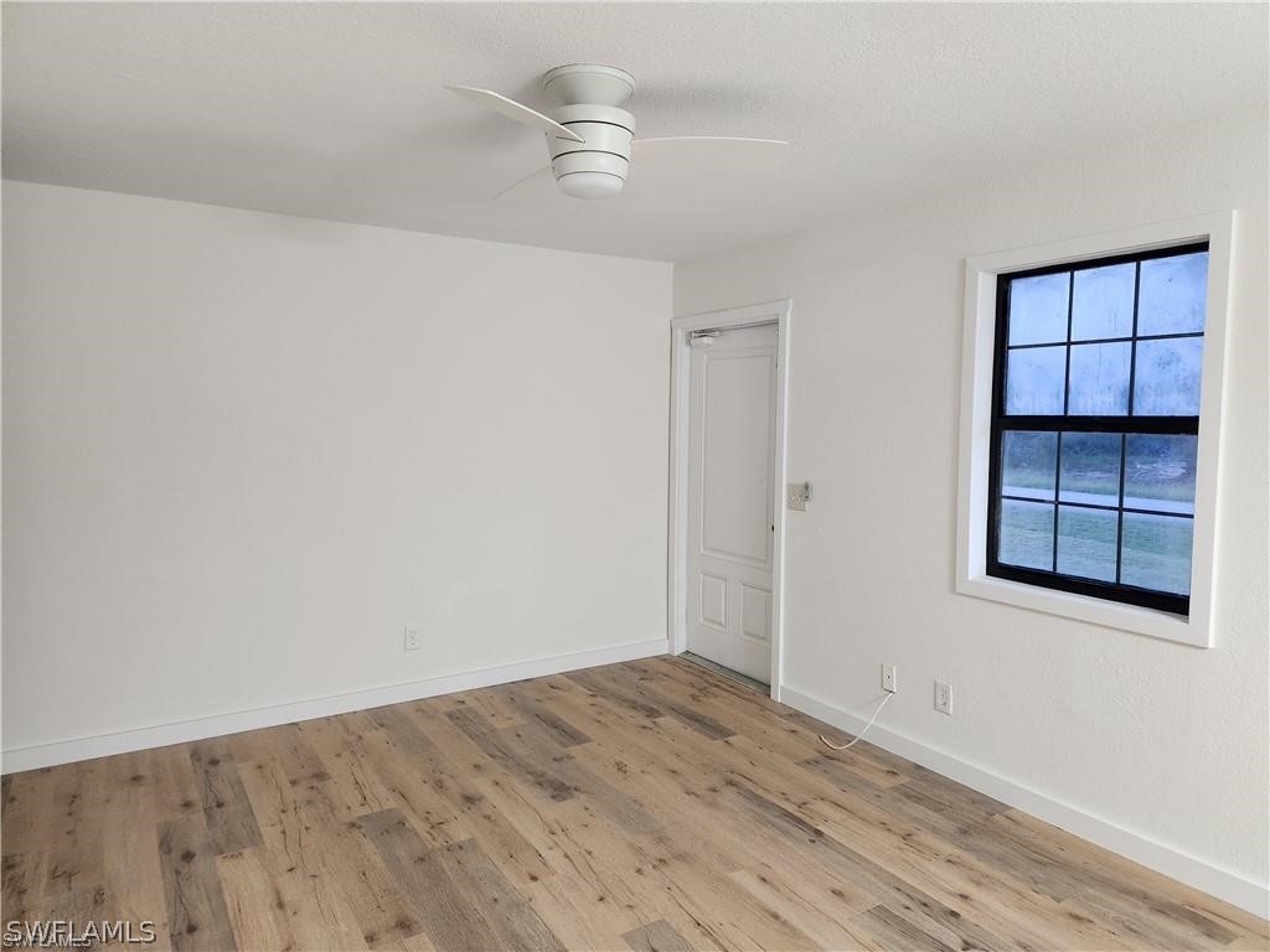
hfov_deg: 73.9
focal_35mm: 23
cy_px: 476
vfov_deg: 58.9
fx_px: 844
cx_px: 635
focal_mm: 5.4
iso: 500
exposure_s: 1/120
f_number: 1.8
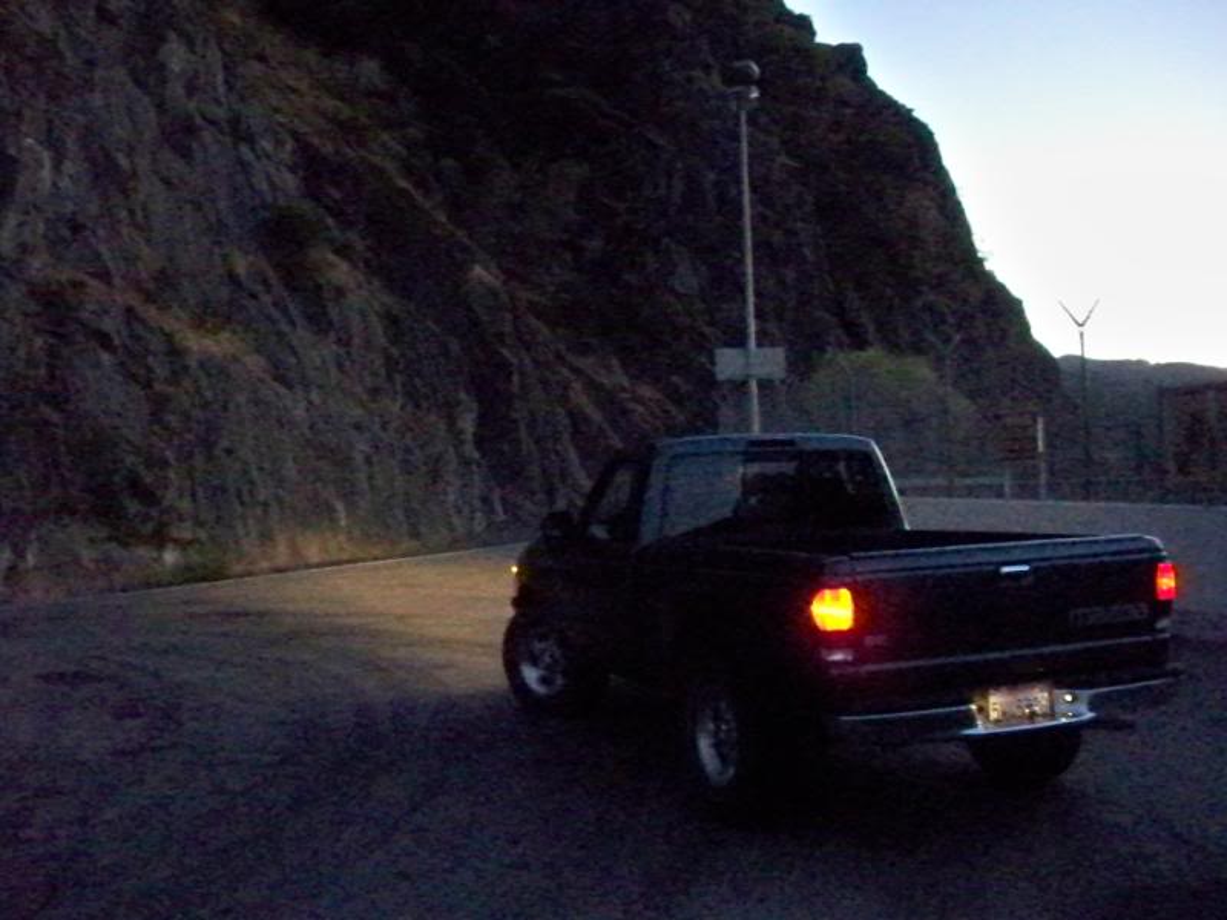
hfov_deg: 52.6
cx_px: 614
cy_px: 460
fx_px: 1241
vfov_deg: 40.7
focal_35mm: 35
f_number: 3.1
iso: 3200
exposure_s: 1/60
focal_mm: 6.3
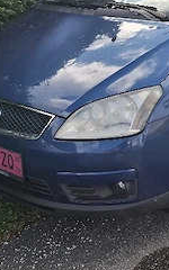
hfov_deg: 21.0
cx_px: 143
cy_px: 69
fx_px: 450
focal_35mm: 61
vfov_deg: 32.9
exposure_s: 1/833
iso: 50
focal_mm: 5.54
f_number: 1.8
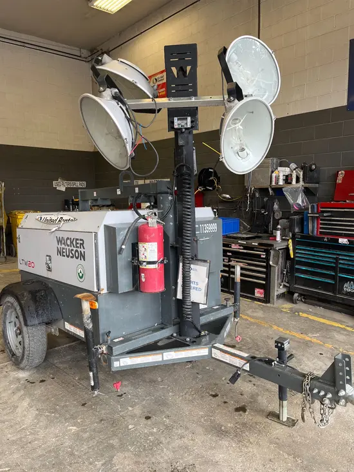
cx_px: 177
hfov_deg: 53.1
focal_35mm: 26
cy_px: 236
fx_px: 354
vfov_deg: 67.3
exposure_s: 1/122
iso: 50
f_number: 1.6
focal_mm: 5.1
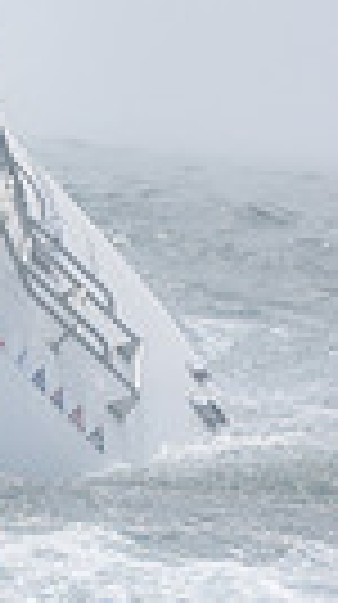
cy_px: -79
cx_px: -960
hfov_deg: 3.6
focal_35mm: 318
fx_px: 5086
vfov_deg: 6.8
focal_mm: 70
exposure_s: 1/800
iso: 320
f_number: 9
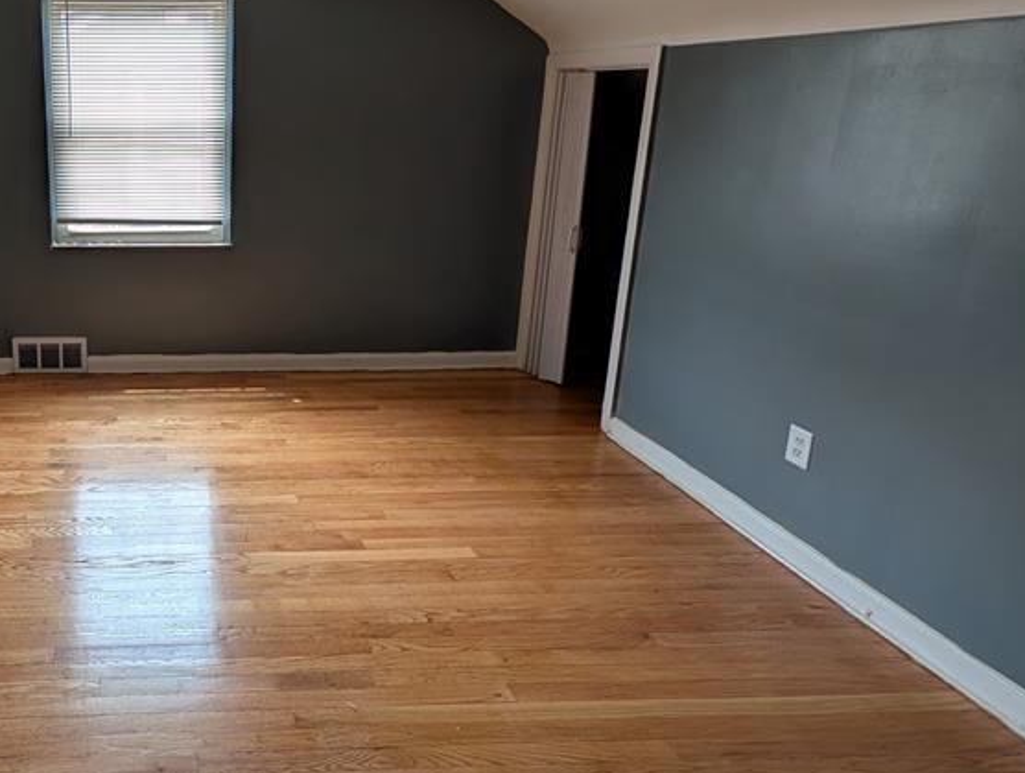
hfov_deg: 66.7
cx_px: 159
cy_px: 255
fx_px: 653
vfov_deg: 59.7
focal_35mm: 22
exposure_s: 1/145
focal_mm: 2.02
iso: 59
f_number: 1.7
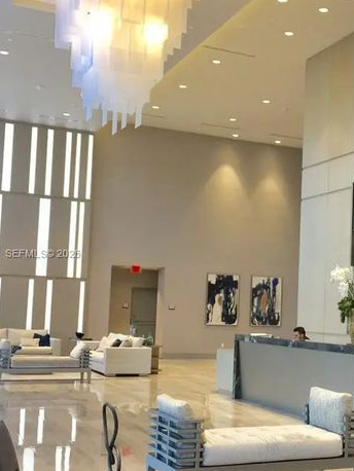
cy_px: 255
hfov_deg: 26.6
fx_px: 736
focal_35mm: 54
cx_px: 274
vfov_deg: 35.5
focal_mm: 4.15
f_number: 2.2
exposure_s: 1/40
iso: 32
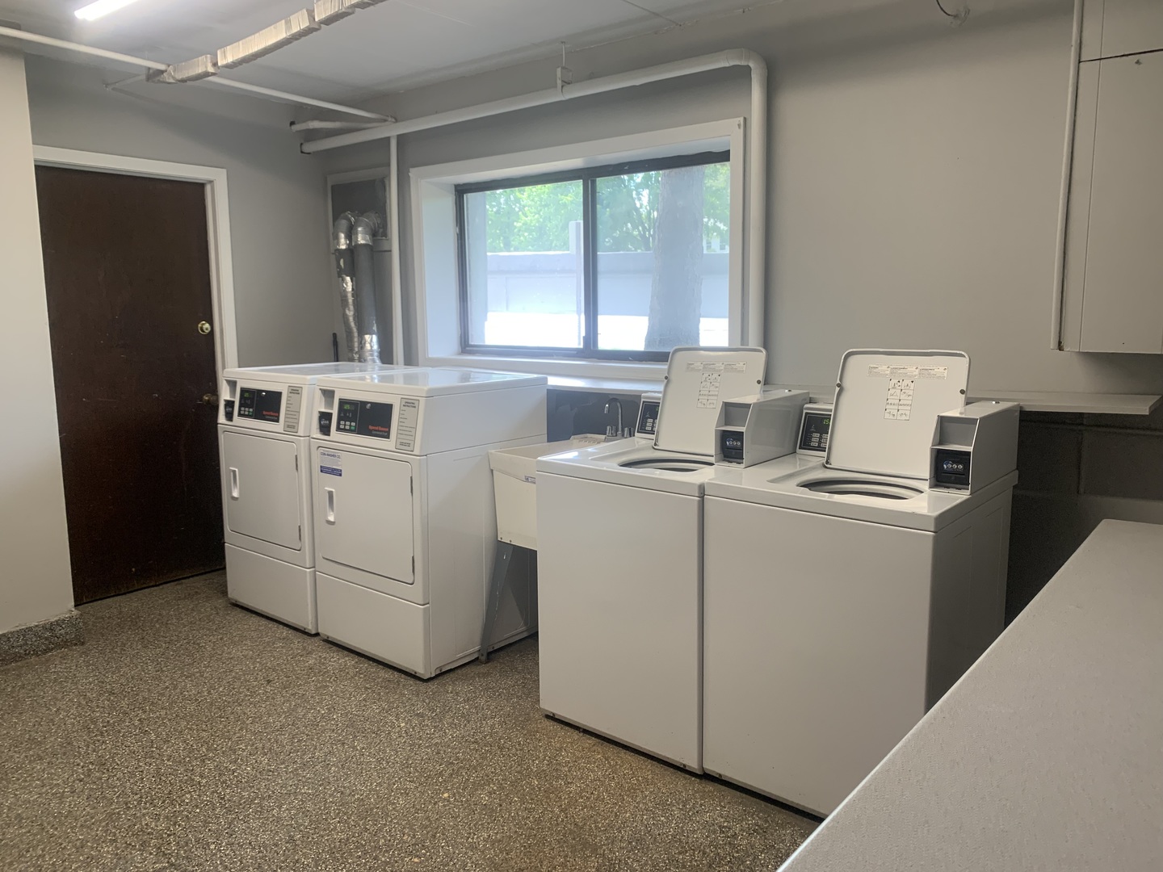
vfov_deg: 53.1
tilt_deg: -7.9
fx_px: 874
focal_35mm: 26
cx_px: 582
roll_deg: +0.5
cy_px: 436
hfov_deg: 67.3
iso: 100
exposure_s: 1/121
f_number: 1.8
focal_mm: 4.25
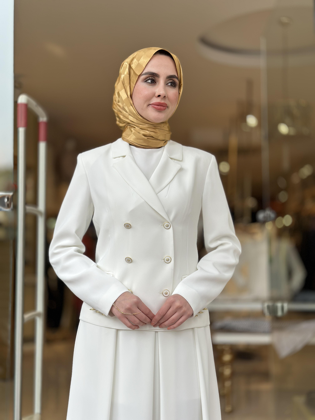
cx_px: 158
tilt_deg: +4.5
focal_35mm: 48
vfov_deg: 39.7
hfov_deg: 30.3
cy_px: 210
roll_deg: -0.7
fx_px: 582
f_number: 1.78
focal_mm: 6.86
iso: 80
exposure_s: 1/694
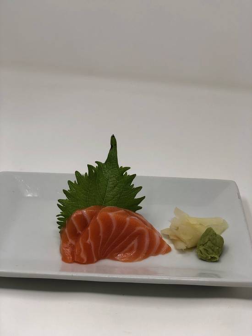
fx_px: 505
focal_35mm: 52
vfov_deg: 36.8
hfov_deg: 28.0
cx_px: 126
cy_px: 168
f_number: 2.4
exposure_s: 1/120
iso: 25
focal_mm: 6
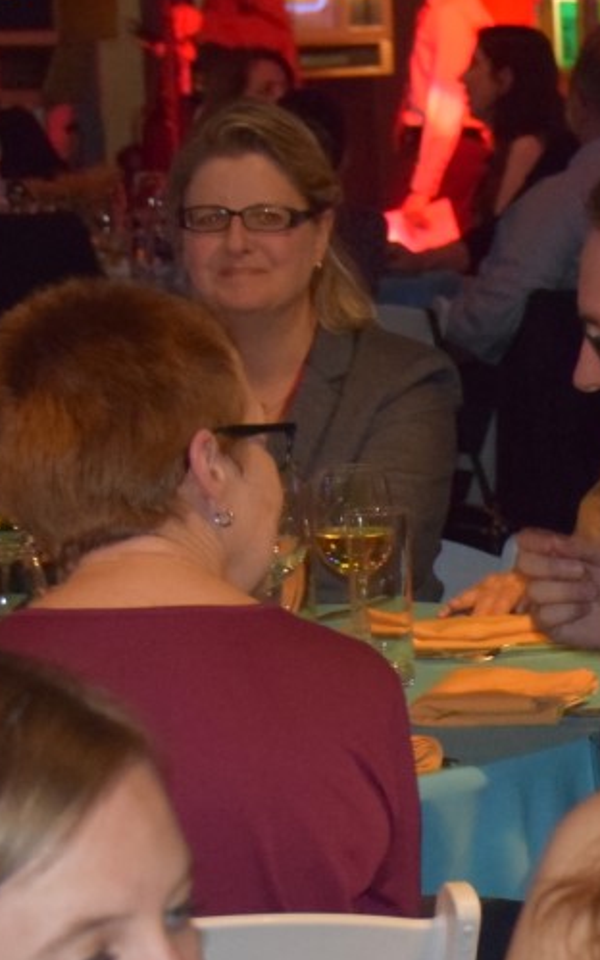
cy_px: 835
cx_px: 575
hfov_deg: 7.5
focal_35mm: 174
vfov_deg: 12.0
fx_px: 4542
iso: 3200
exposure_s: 1/60
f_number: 4.2
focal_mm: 35
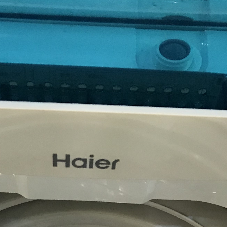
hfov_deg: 22.7
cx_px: 83
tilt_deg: -75.3
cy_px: 333
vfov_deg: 19.9
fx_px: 564
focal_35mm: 76
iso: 40
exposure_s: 1/25
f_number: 1.8
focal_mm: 3.99
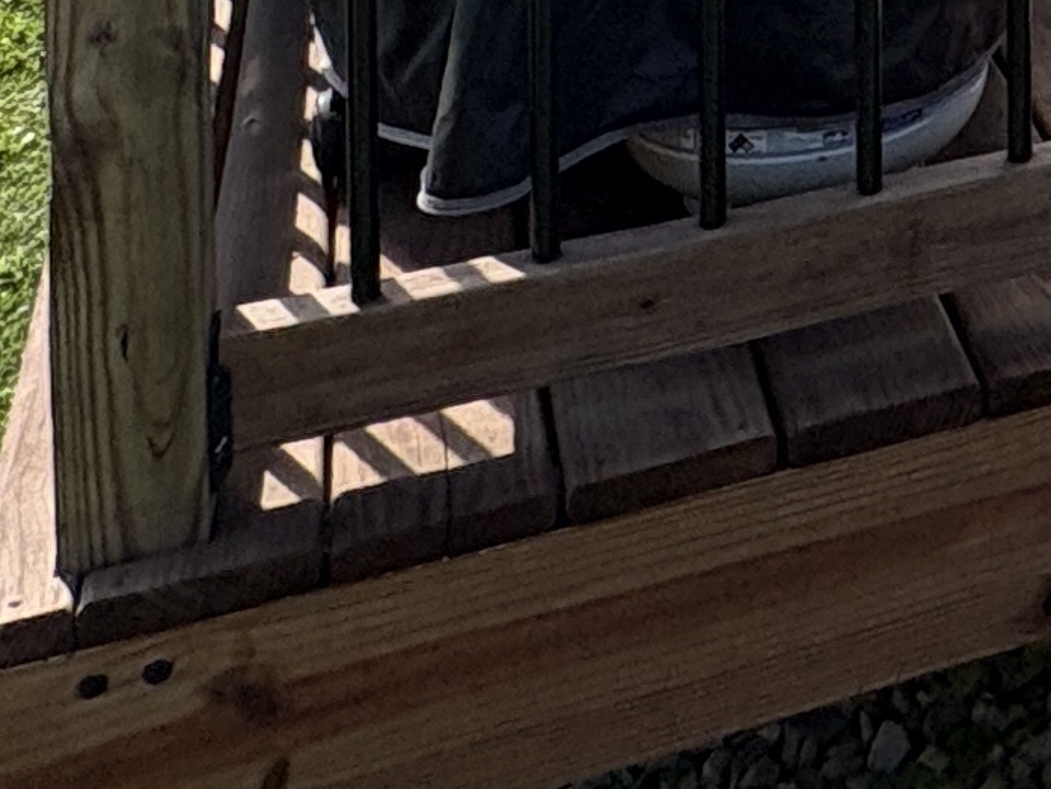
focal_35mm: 81
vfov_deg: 14.1
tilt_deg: -2.1
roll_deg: -0.9
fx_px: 2460
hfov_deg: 19.9
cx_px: 1696
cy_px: -950
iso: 40
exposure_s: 1/610
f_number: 2.2
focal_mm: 2.22
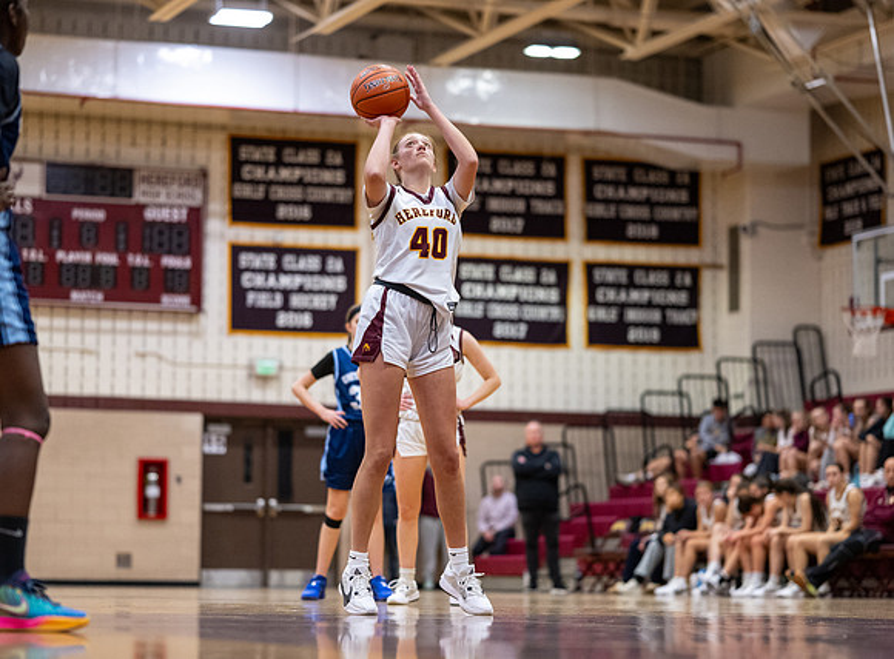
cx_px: 430
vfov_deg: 13.1
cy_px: 343
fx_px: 2870
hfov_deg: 17.7
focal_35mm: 112
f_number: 1.8
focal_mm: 85
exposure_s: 1/1250
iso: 2000
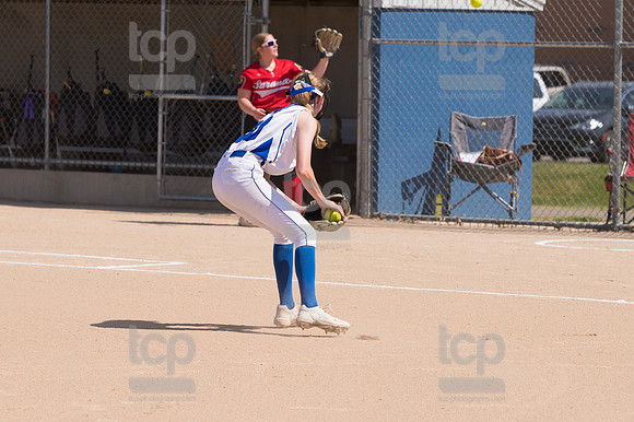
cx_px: 317
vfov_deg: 5.9
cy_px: 211
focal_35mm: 232
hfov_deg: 8.9
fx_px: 4083
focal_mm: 155
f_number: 5.6
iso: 250
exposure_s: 1/1600
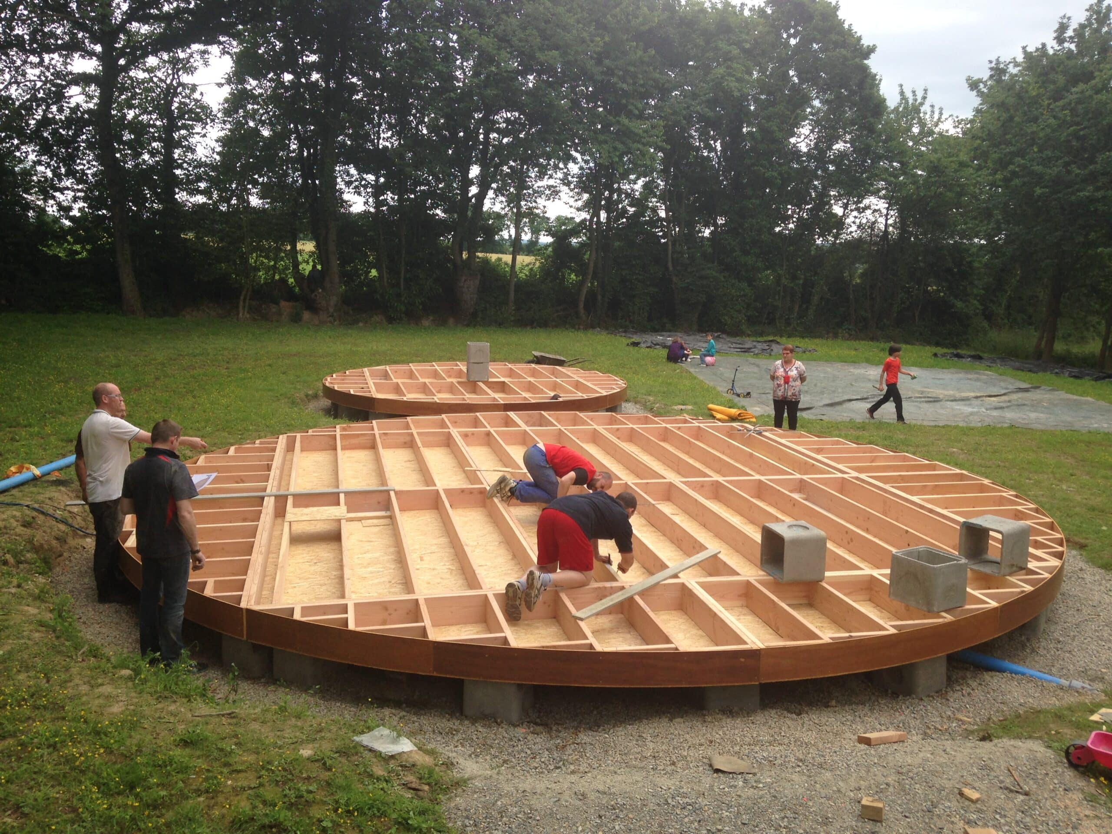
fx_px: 1060
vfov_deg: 42.9
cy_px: 417
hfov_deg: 55.4
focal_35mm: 33
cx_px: 556
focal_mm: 4.12
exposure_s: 1/264
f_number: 2.4
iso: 50
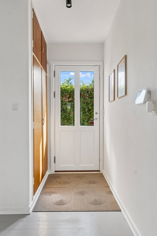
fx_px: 157
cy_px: 118
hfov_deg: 53.1
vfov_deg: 73.7
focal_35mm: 24
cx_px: 78
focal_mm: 16
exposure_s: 1/10
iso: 200
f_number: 8
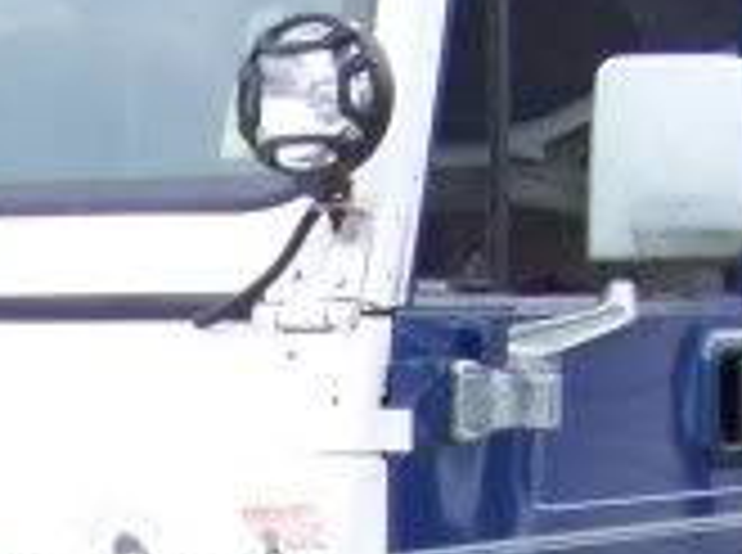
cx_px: -342
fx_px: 3743
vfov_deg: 8.0
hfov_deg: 10.9
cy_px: 1149
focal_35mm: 175
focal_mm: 5.85
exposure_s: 1/500
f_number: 2.8
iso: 320
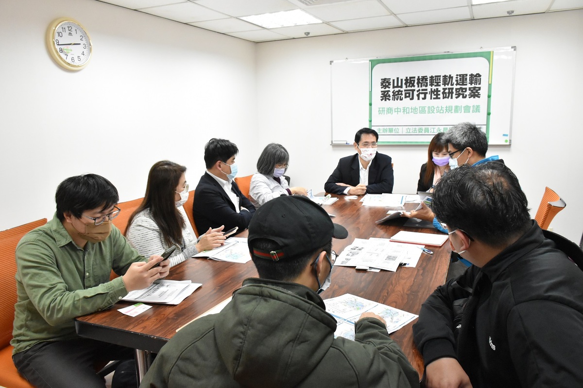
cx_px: 292
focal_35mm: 27
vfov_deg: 47.9
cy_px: 194
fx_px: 437
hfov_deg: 67.4
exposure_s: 1/200
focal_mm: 18
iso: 5000
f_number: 6.3
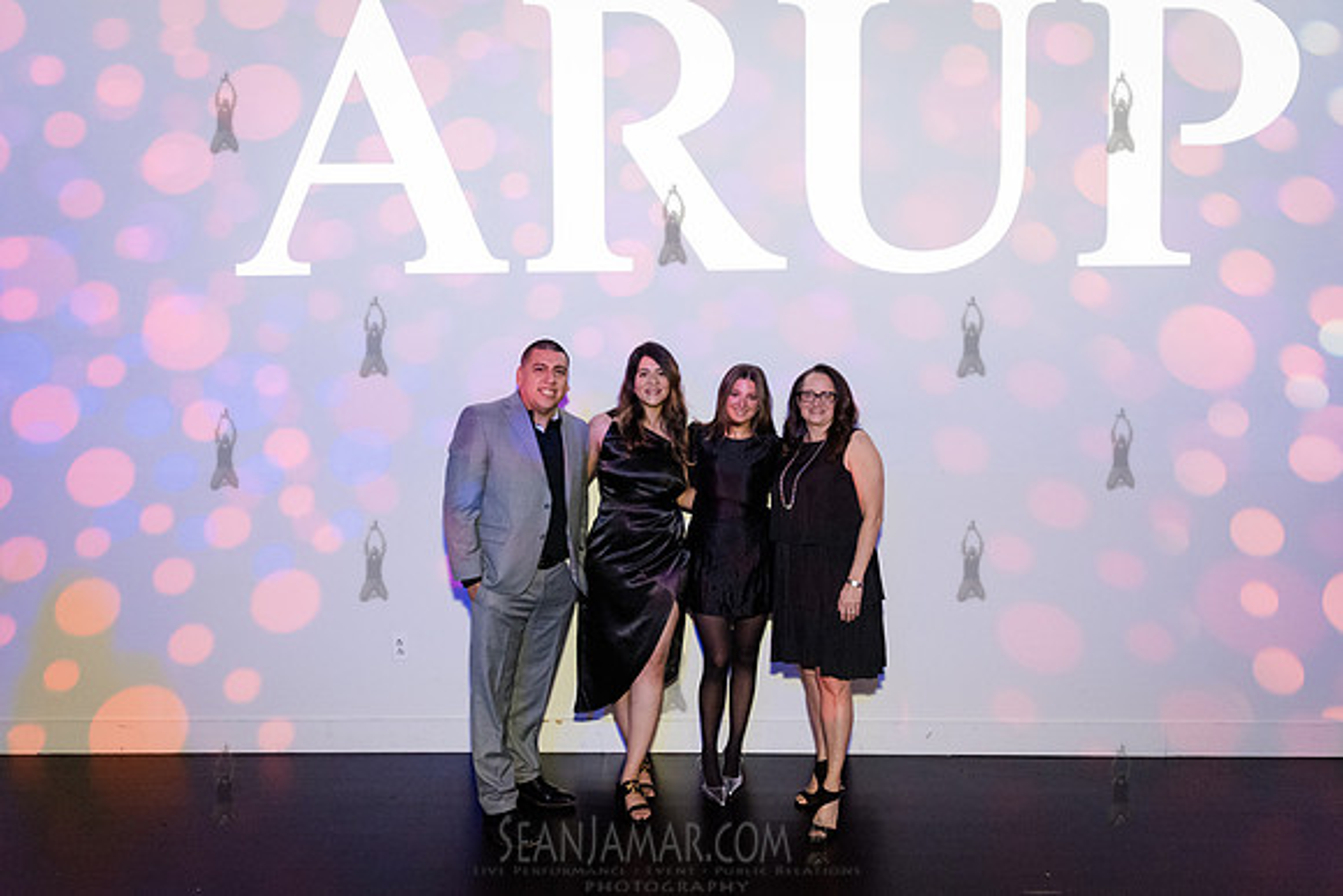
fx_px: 946
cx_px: 650
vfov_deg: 50.7
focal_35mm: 25
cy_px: 447
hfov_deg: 70.7
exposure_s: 1/160
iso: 8000
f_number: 3.5
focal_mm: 24
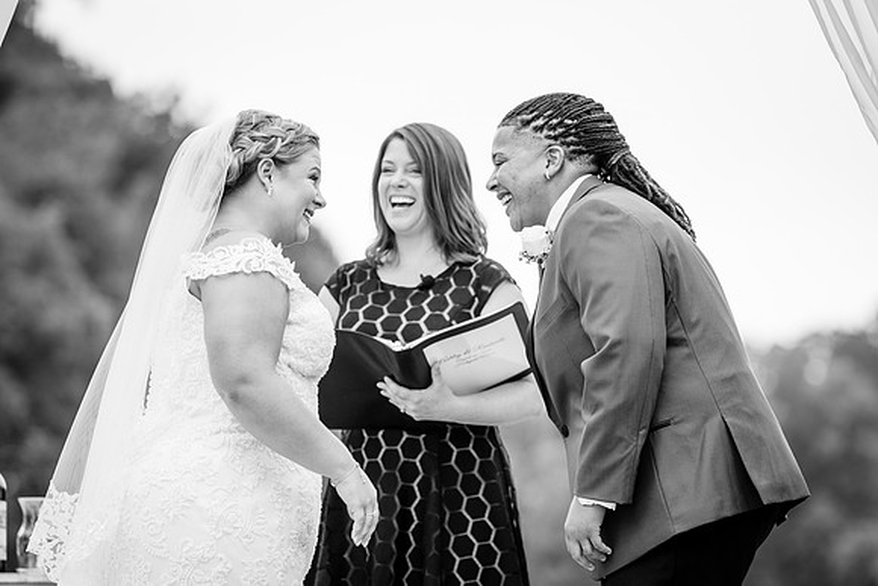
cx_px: 473
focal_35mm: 220
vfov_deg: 6.2
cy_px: 315
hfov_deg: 9.4
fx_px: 5368
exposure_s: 1/200
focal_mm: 198
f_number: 4
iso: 160
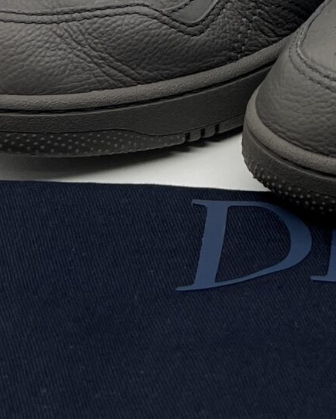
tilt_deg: -22.6
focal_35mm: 119
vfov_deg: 15.3
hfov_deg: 12.7
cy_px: -146
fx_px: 1479
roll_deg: -1.0
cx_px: 402
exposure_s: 1/160
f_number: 1.5
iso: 40
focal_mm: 5.7
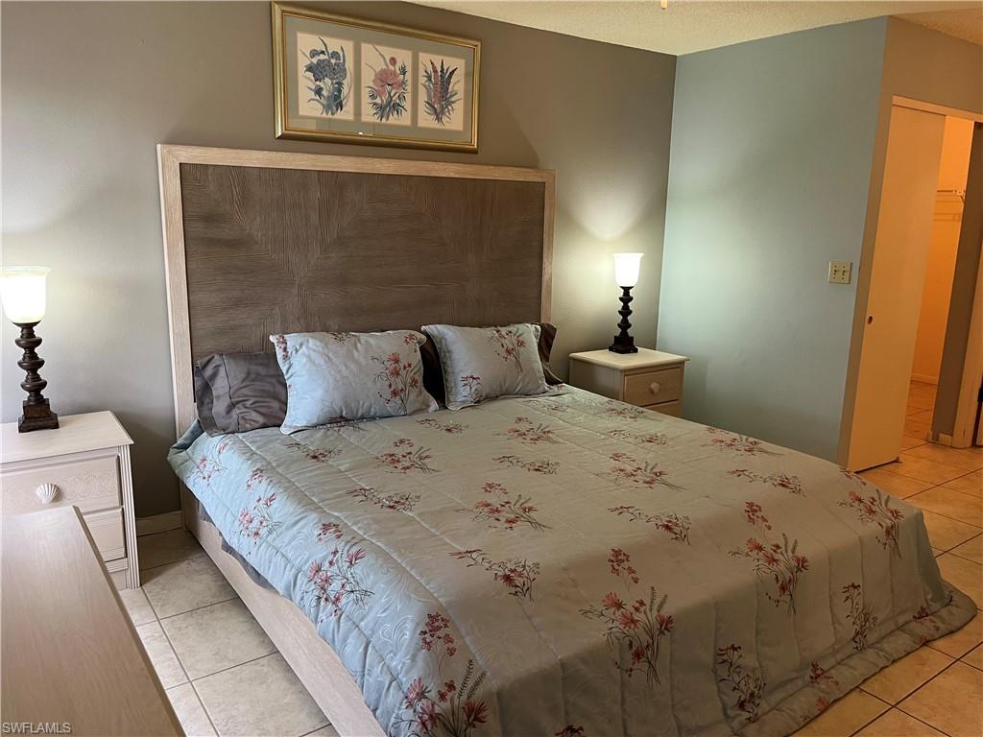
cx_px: 492
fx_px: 738
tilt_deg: -12.1
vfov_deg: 53.1
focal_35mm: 26
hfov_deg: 67.3
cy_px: 368
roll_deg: -0.8
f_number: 1.6
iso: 125
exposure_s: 1/60
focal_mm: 5.1
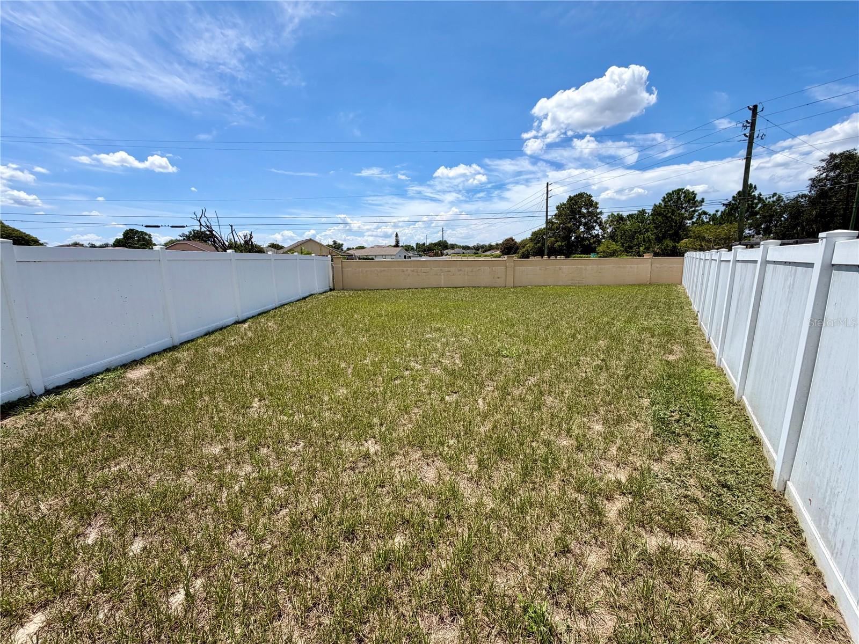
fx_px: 347
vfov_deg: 85.7
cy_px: 322
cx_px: 430
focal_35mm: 14
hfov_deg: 102.1
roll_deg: +2.1
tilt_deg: -9.8
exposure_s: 1/1145
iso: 20
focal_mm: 2.22
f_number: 2.2
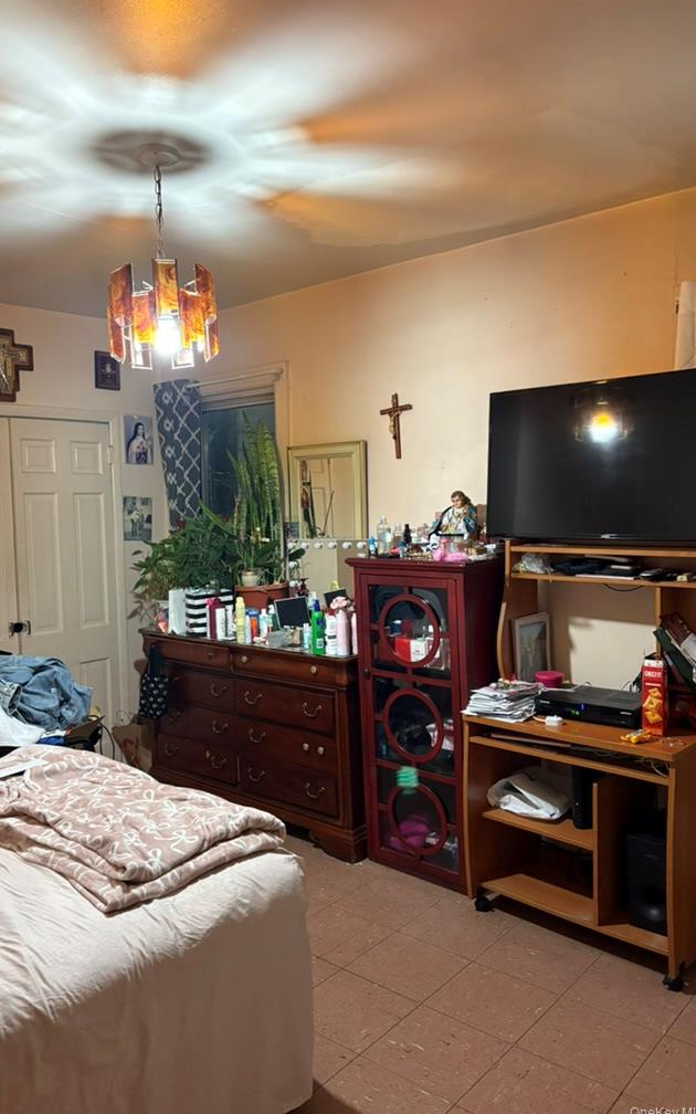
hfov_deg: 44.4
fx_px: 850
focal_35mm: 28
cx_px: 292
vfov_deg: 66.5
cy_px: 557
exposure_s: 1/60
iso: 400
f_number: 1.6
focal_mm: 5.96
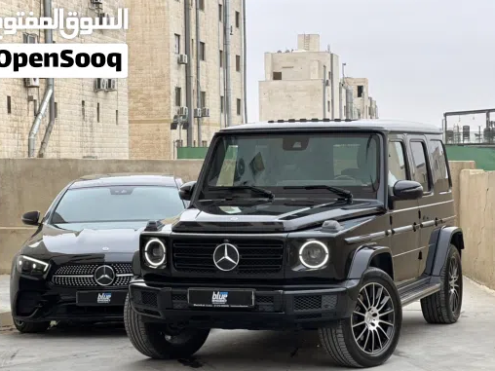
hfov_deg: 20.2
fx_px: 1387
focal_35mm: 97
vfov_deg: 15.2
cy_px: 218
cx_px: 275
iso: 200
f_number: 2.8
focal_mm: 9
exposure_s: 1/121
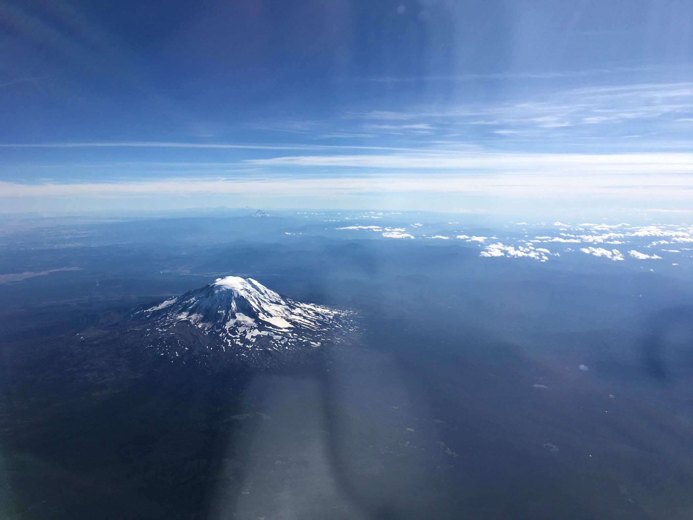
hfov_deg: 61.7
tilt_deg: -5.4
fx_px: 581
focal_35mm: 29
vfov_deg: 48.2
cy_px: 260
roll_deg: +0.7
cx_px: 346
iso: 25
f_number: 2.2
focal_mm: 4.15
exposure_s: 1/2198
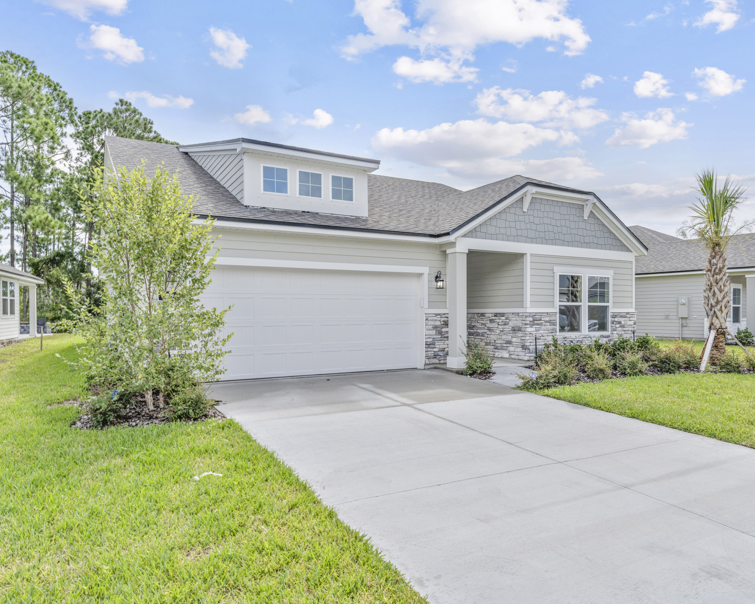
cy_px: 309
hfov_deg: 72.8
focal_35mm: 23
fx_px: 512
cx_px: 388
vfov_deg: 61.0
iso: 320
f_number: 8
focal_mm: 19.8
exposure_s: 1/200
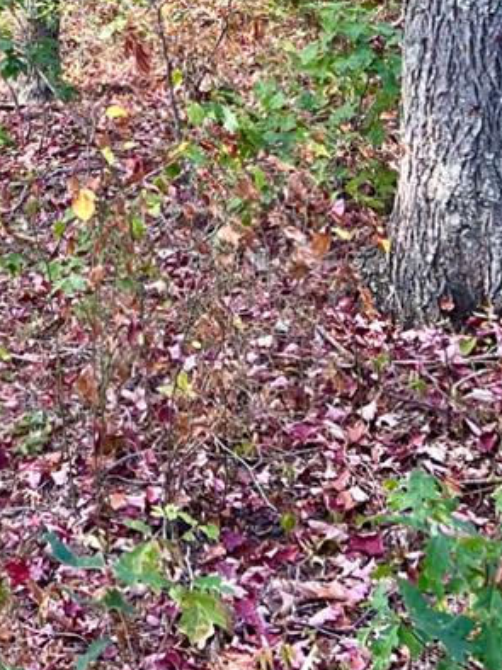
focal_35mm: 99
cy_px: -321
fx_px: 1916
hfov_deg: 14.4
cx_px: -108
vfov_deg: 17.8
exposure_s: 1/184
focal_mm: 5.7
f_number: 1.5
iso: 40
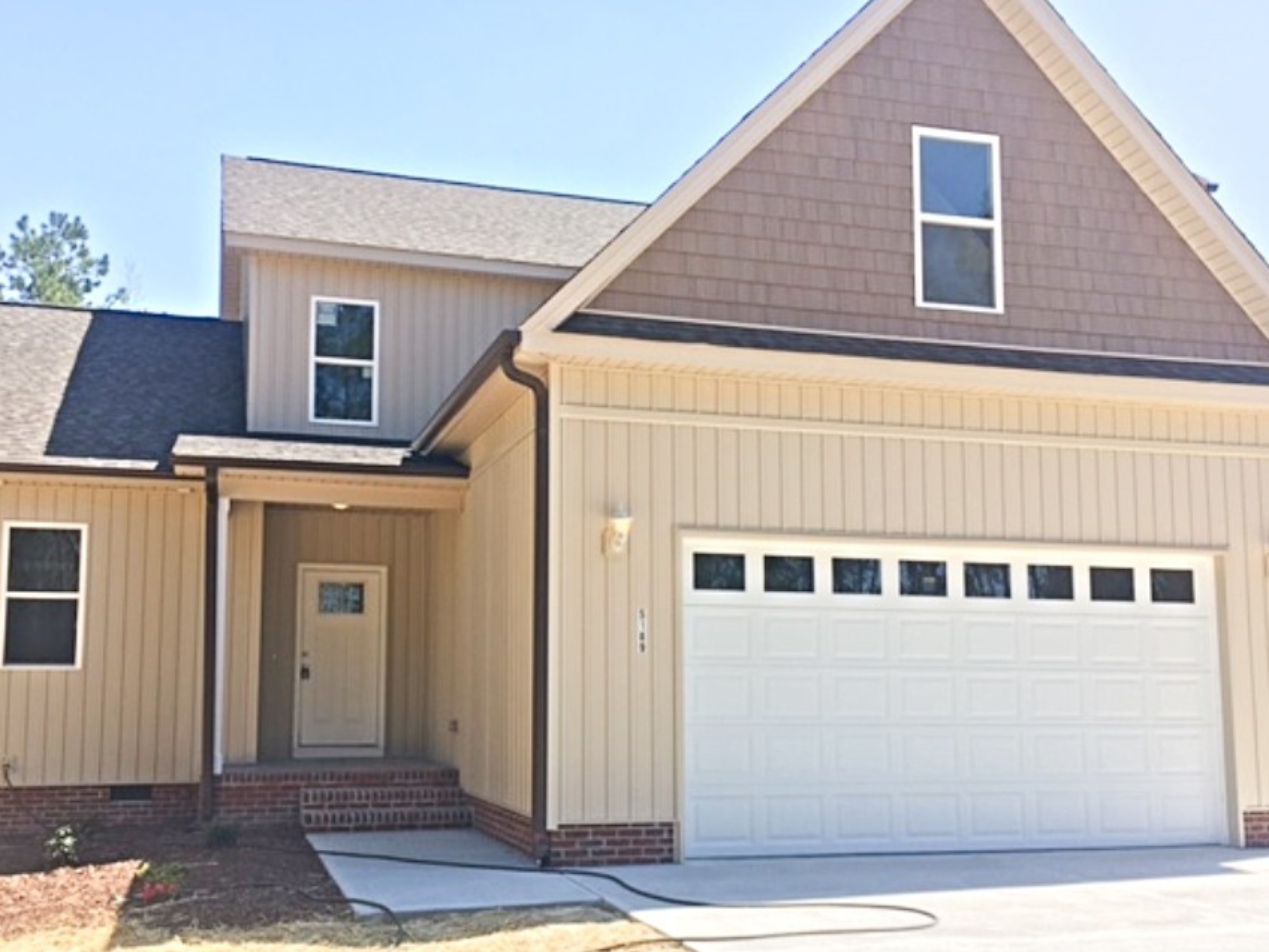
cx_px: 570
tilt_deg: +6.7
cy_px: 558
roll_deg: -0.4
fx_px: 1283
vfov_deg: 40.6
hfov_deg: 52.5
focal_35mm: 35
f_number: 2.2
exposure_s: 1/693
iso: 25
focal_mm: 4.15
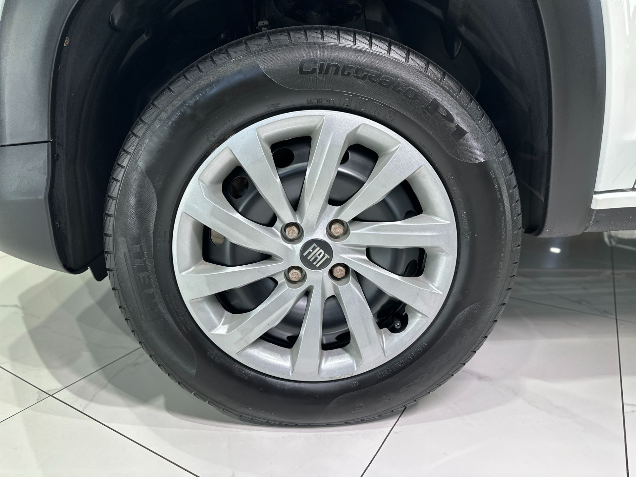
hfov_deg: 71.6
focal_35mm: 24
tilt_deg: -17.4
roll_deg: -0.1
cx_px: 318
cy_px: 238
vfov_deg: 56.8
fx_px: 441
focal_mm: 6.86
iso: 160
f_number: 1.78
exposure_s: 1/120
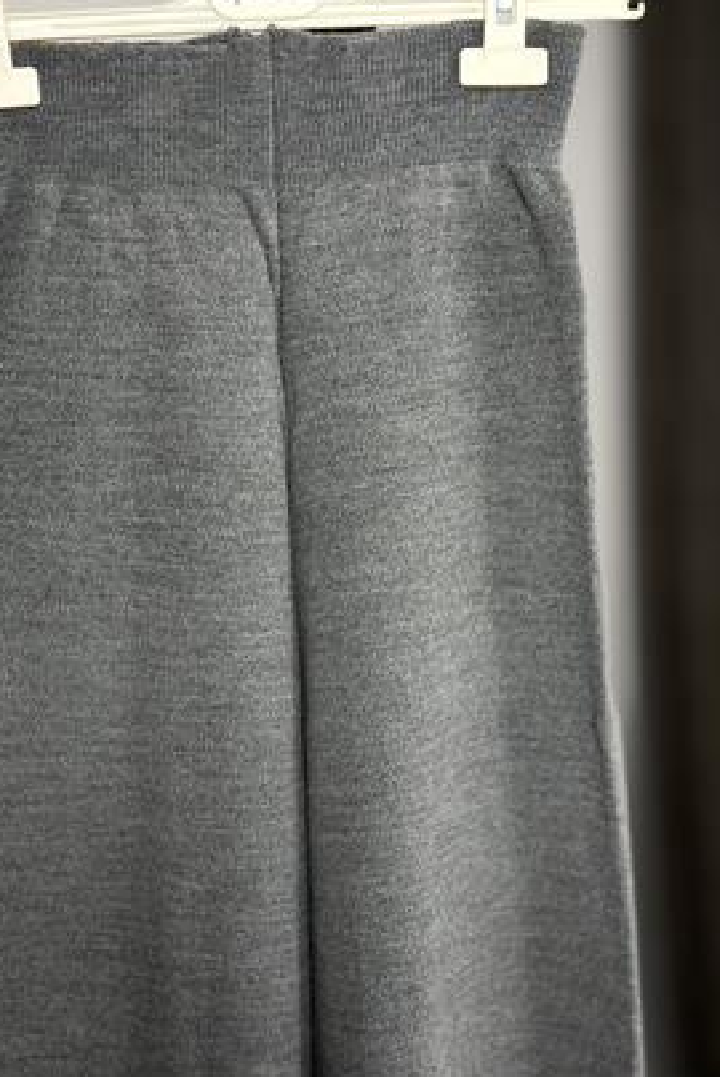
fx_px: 1527
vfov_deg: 38.9
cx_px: 309
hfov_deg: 26.5
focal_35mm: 51
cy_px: 545
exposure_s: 1/100
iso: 160
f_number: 1.78
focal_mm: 6.86
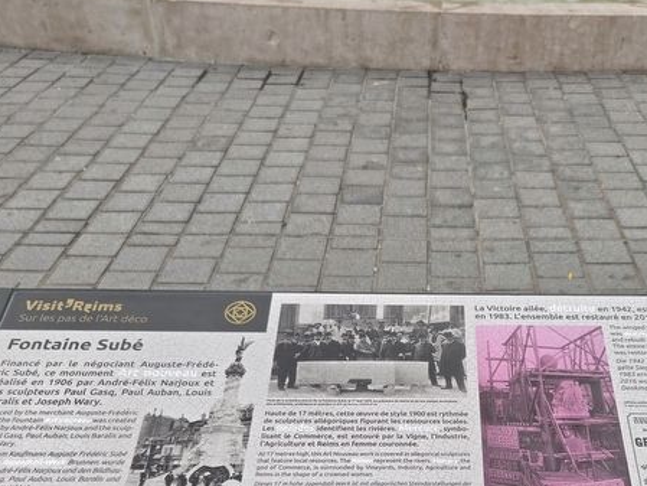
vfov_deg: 34.0
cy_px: 397
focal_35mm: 41
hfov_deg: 45.1
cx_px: 429
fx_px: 767
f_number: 1.8
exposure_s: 1/1154
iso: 80
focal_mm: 5.4
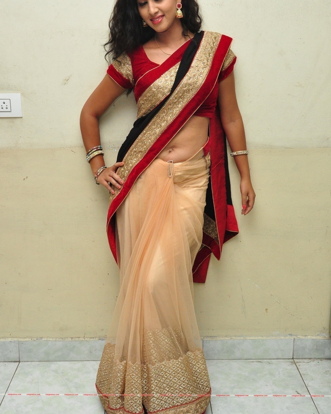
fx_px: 521
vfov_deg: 43.3
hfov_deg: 35.2
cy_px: 195
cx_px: 166
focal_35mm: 43
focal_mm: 25
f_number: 7.1
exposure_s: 1/125
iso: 1600
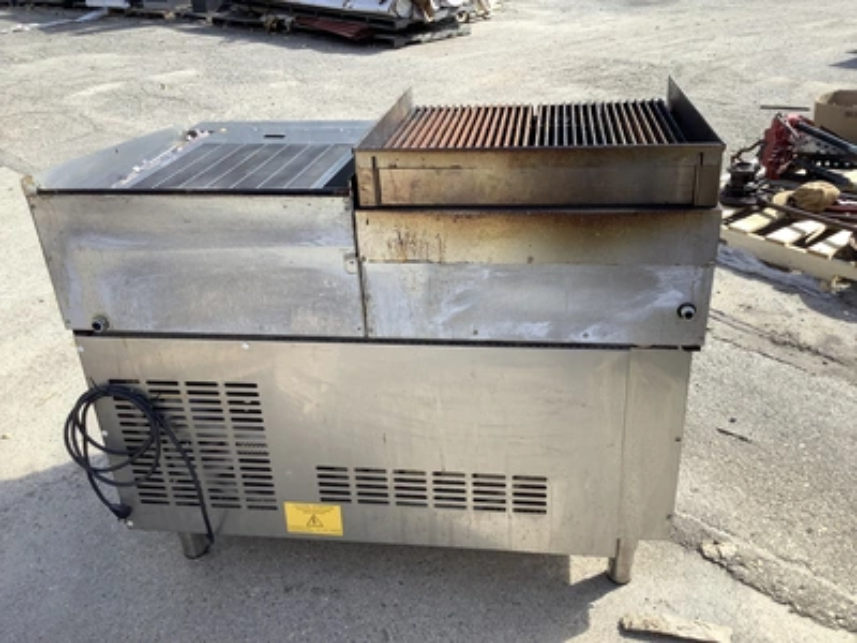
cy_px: 322
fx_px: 767
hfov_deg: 58.4
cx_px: 428
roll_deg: +4.4
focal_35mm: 31
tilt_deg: -29.0
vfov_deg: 45.4
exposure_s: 1/440
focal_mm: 3.3
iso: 25
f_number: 2.4
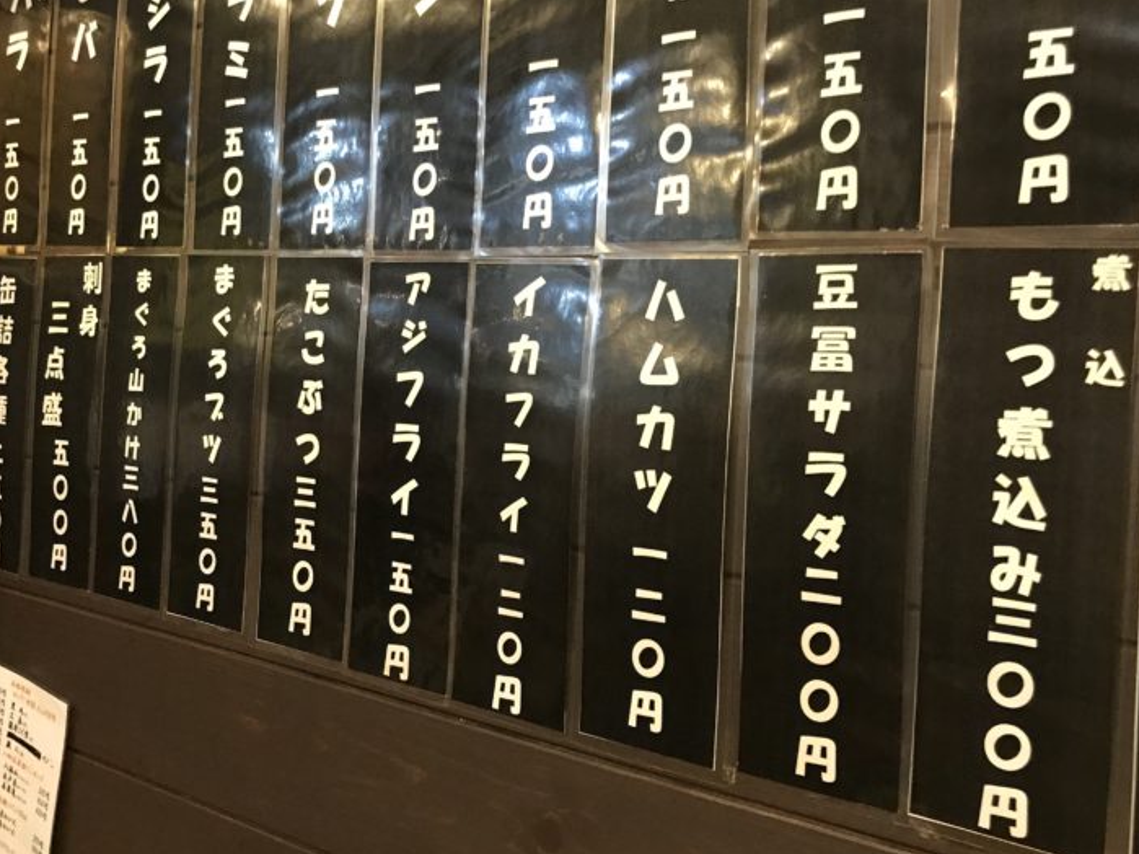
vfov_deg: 35.0
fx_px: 1349
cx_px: 416
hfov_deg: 45.3
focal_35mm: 41
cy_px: 337
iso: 80
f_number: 1.8
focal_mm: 3.99
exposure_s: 1/7
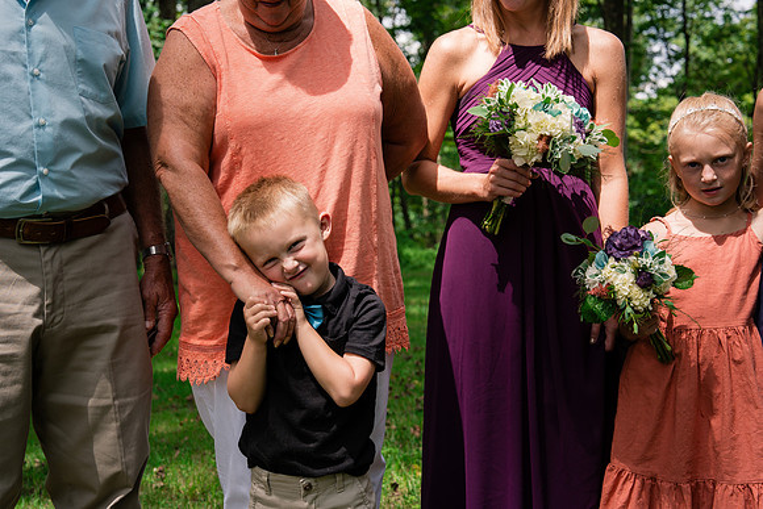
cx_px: 382
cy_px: 254
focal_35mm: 70
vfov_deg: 19.5
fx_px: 1484
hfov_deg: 28.8
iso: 160
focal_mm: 70
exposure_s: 1/160
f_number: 7.1
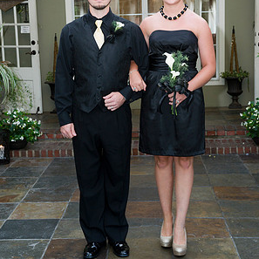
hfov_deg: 25.7
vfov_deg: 25.7
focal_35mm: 67
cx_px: 130
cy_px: 107
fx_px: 567
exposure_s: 1/100
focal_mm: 52
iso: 800
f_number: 5.6
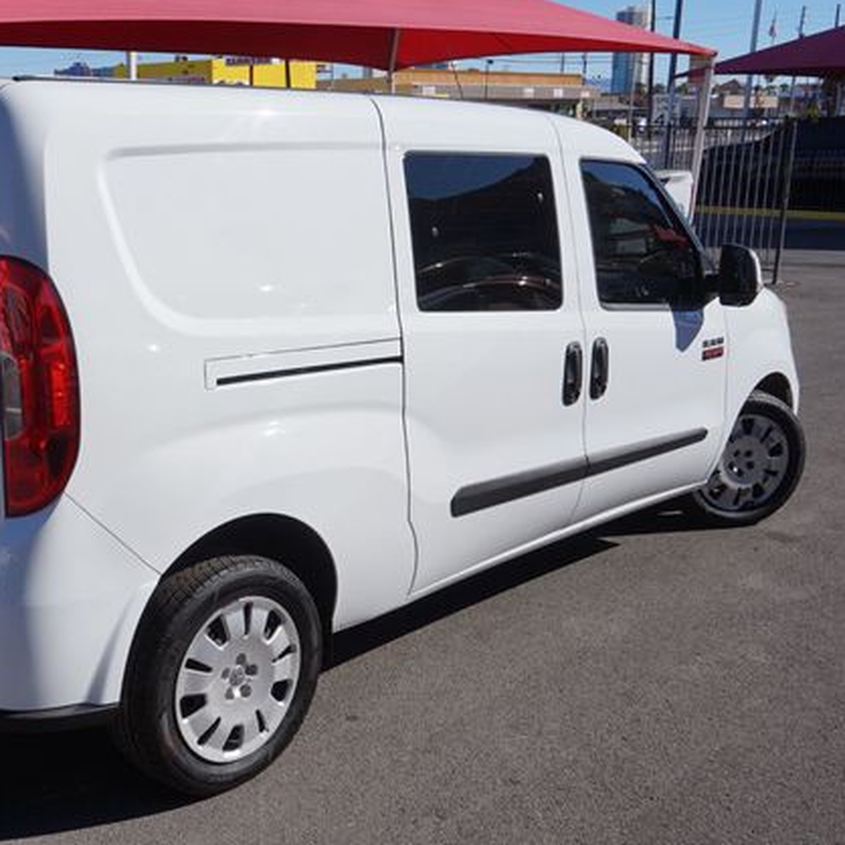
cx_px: 220
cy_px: 418
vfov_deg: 42.8
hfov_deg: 41.7
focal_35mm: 39
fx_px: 1077
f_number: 10
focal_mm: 20
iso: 100
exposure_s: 1/320
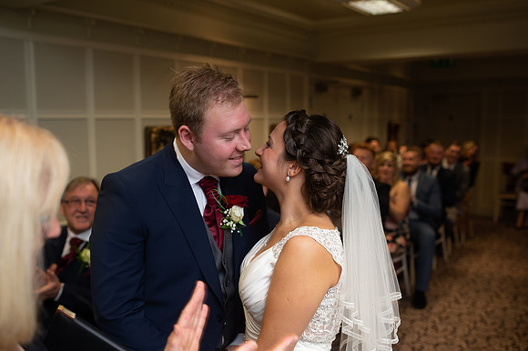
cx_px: 264
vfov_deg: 37.8
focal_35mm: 35
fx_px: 513
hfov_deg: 54.5
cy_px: 176
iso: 320
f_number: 3.2
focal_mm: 35
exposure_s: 1/100
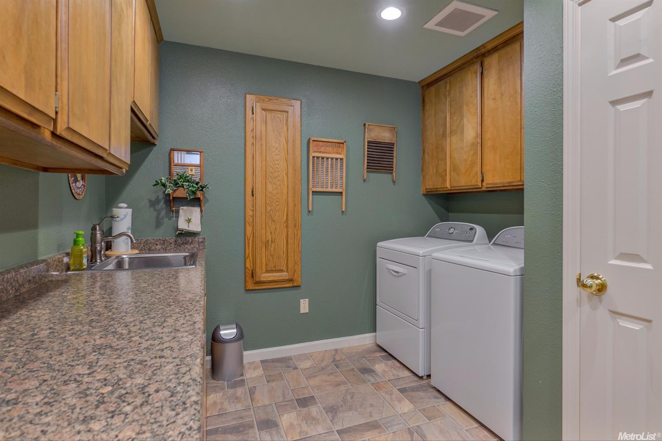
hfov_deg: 90.0
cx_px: 331
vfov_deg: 67.4
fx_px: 331
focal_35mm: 18
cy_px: 220
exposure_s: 1/3
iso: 100
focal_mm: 12
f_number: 5
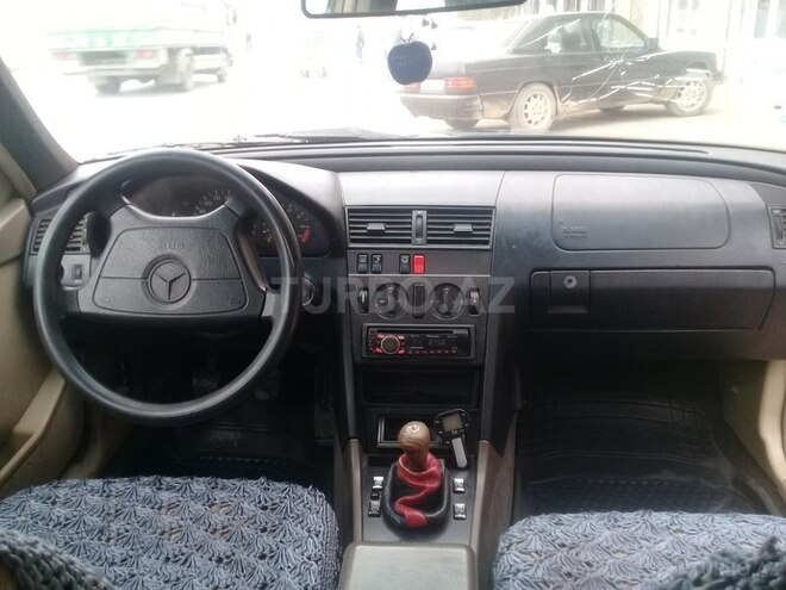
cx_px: 393
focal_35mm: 31
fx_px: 704
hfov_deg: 58.4
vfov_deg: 45.4
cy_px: 295
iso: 50
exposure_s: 1/33
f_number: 2.2
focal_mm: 3.3
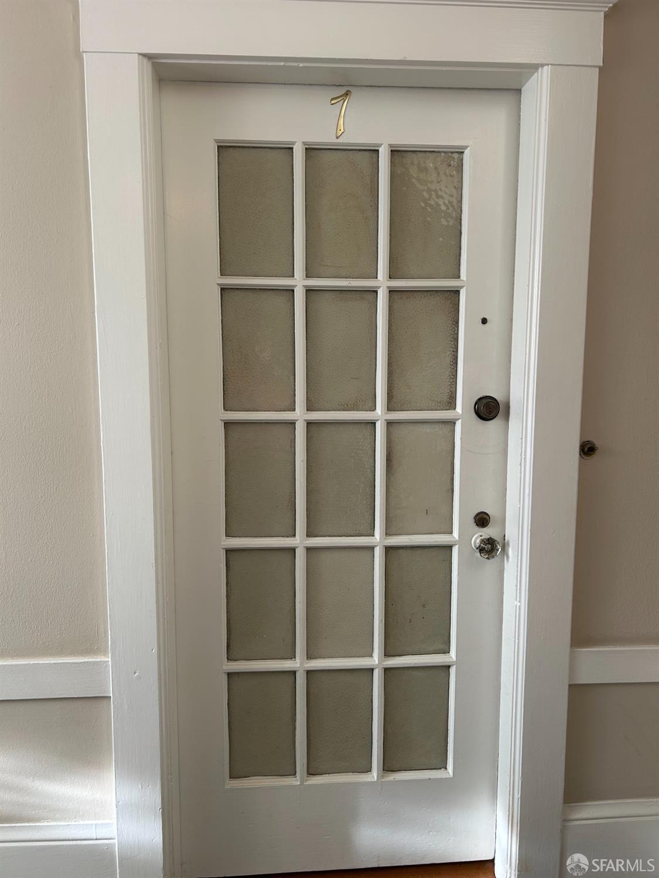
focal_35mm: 26
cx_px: 330
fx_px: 660
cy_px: 439
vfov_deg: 67.3
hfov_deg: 53.1
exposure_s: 1/120
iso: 50
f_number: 1.5
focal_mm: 5.7
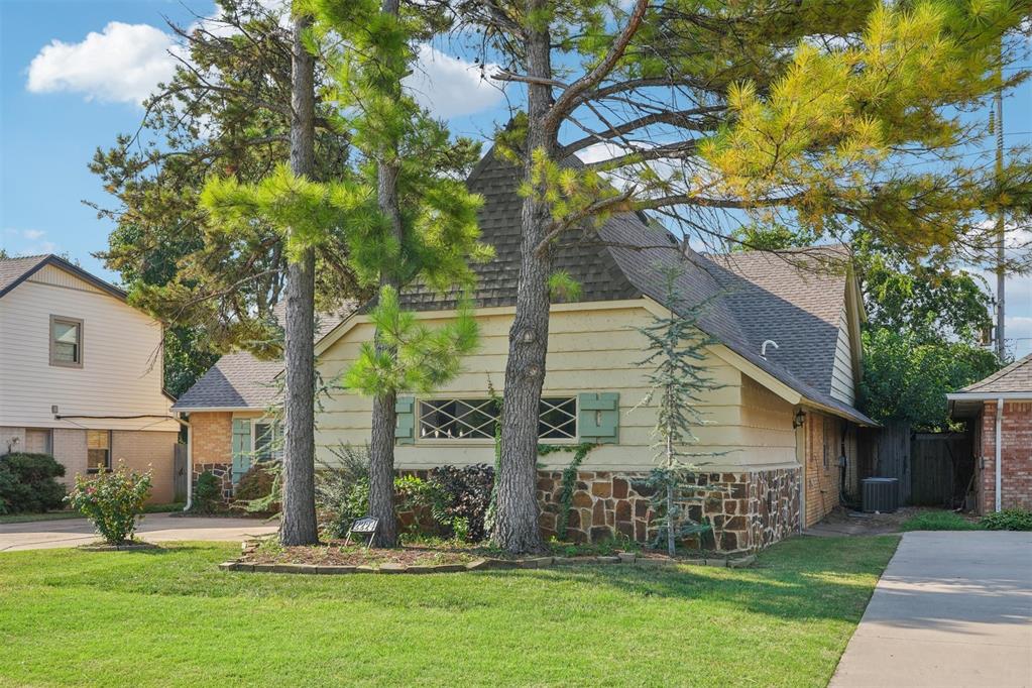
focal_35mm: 35
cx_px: 516
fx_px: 1003
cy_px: 344
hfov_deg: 54.4
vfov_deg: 37.9
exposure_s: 1/80
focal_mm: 35
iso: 100
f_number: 8
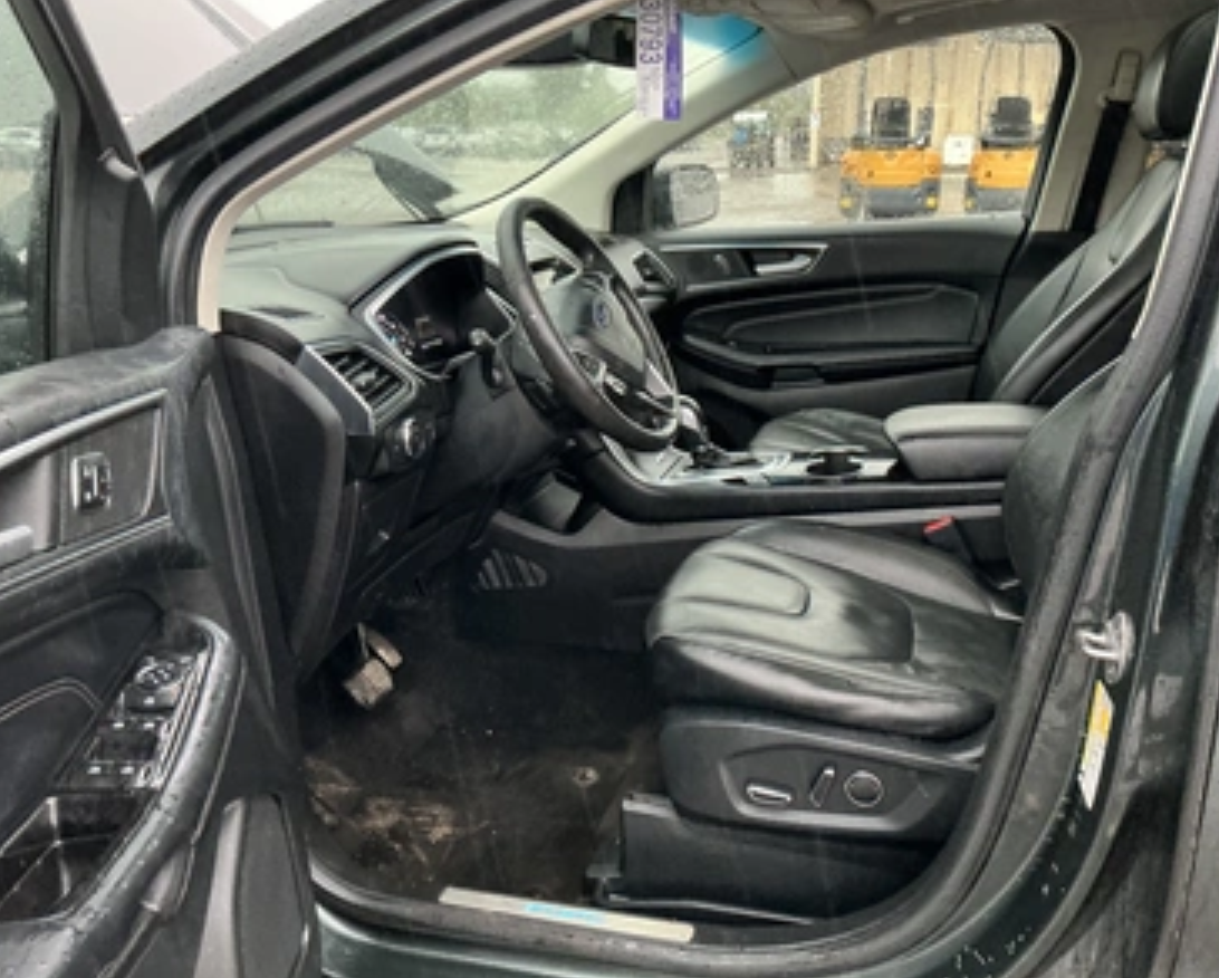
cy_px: 496
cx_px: 653
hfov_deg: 58.7
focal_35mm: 30
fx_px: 1083
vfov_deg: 48.6
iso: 320
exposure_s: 1/53
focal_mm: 3
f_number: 1.8
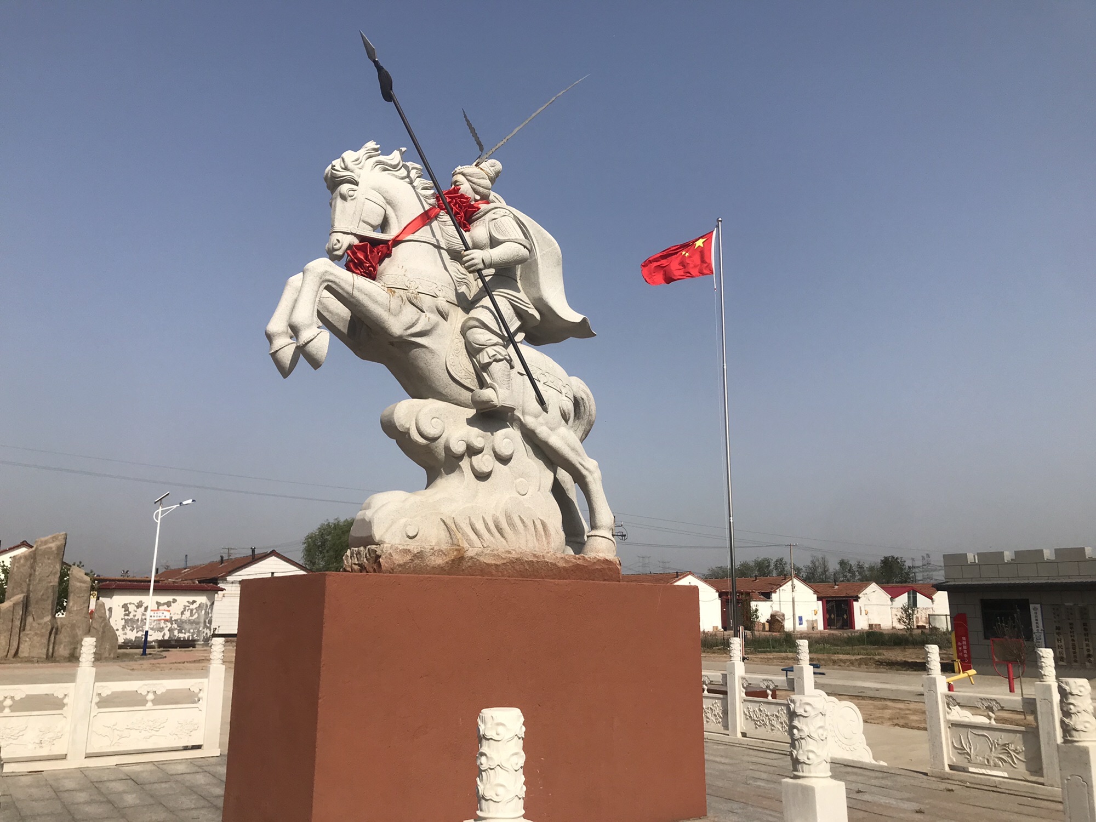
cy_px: 411
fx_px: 887
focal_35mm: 28
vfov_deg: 49.7
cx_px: 548
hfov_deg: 63.4
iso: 20
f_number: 1.8
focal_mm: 3.99
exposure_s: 1/5051
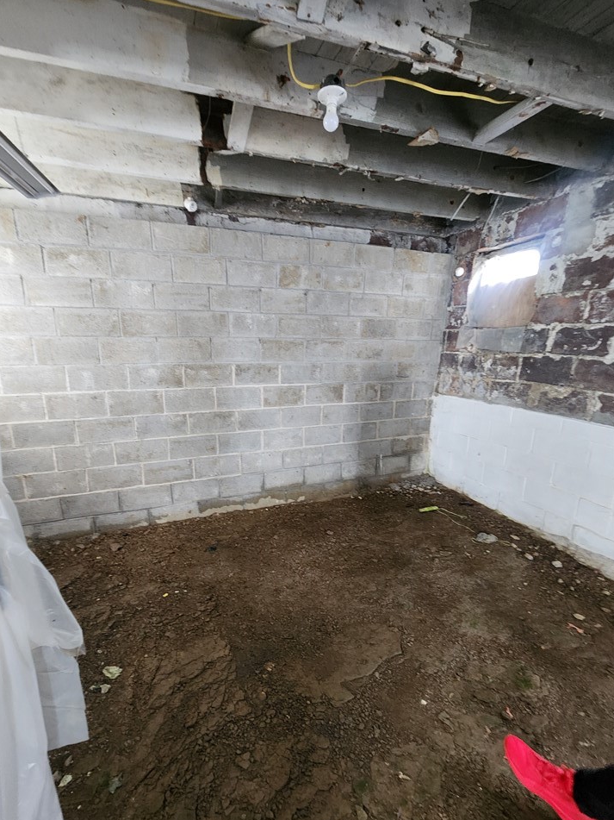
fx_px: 331
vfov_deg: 102.0
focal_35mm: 14
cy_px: 426
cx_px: 288
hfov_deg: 85.6
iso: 500
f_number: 2.2
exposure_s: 1/30
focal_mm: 2.2
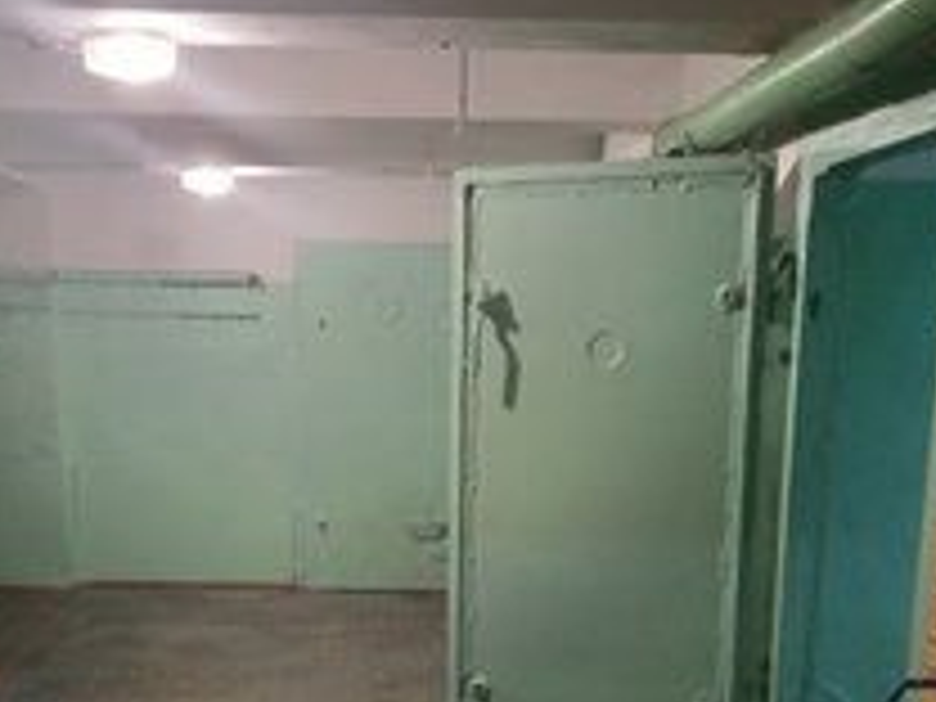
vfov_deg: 29.1
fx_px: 1298
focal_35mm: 48
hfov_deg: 39.5
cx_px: 382
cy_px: 621
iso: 500
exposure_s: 1/25
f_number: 2
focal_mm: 4.6
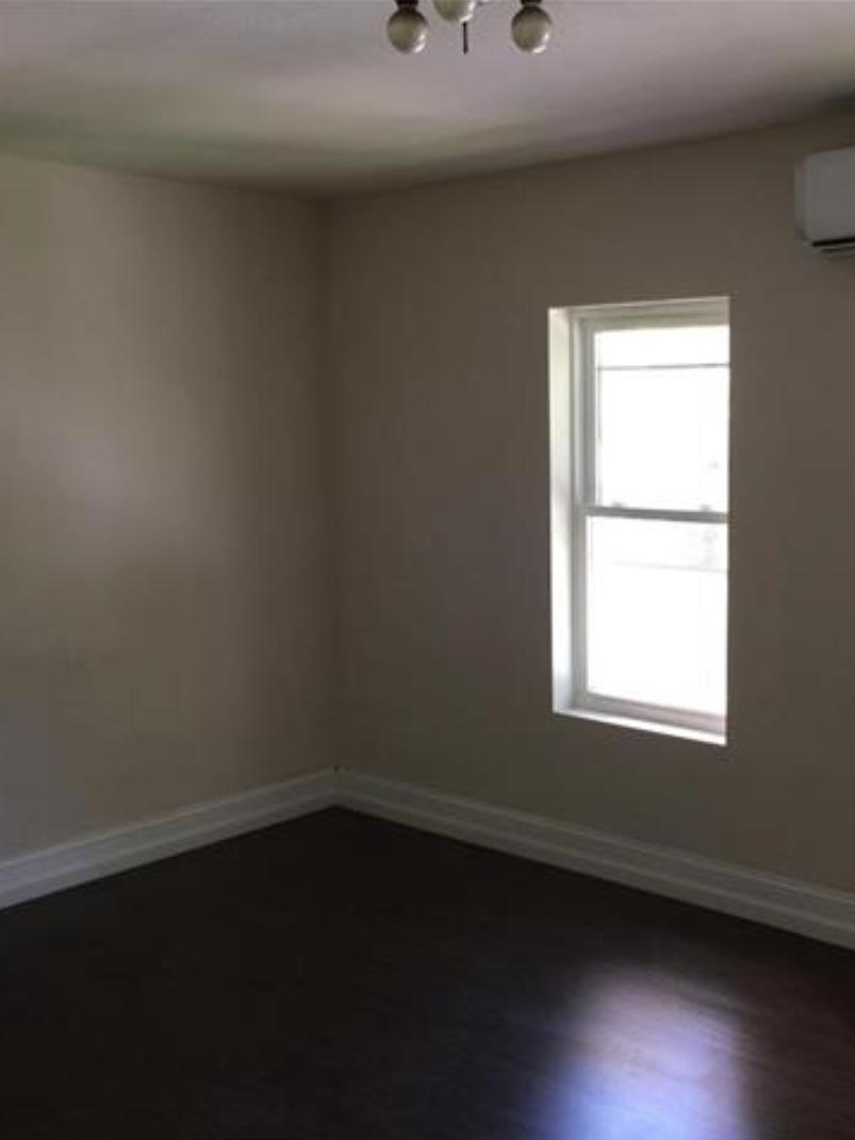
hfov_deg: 36.6
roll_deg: -0.3
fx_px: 1285
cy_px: 572
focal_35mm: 39
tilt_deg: -8.1
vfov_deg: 47.9
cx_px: 545
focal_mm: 4.15
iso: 64
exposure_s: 1/15
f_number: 2.2
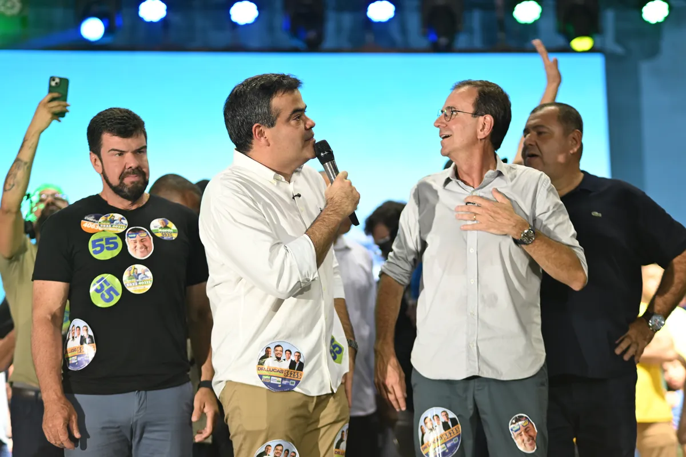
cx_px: 343
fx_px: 1620
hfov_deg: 23.9
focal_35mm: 85
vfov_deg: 16.1
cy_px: 228
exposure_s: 1/80
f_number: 1.8
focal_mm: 85
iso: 320
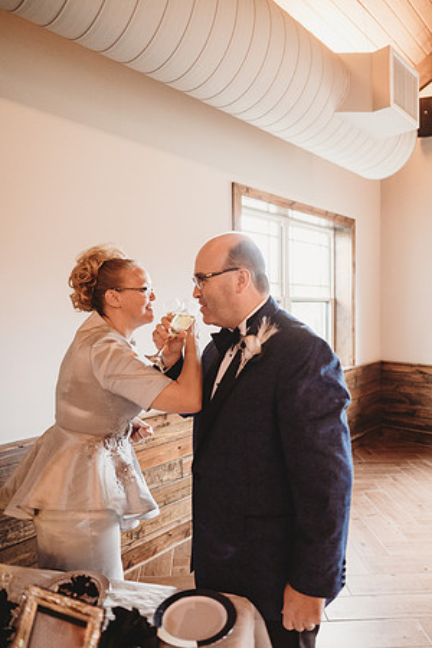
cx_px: 216
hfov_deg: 53.1
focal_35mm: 24
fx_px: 432
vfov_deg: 73.7
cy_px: 324
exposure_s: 1/125
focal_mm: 24
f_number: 2.5
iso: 2000
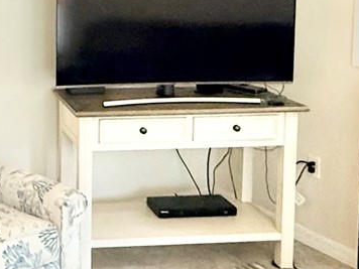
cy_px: 12
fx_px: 653
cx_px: -14
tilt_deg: -4.7
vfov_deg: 22.5
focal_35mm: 63
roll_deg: +0.5
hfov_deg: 28.5
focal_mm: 2.22
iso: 640
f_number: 2.2
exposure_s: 1/120
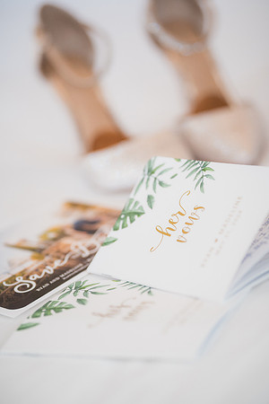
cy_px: 202
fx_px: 953
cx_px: 134
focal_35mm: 85
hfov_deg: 16.1
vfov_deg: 23.9
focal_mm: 85
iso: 400
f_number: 2.8
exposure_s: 1/160
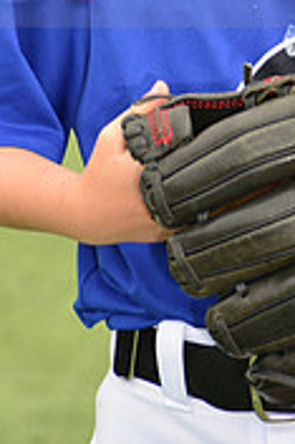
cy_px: -53
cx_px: 329
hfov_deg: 2.1
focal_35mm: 660
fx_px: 8128
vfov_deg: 3.1
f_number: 8
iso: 250
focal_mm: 200
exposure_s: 1/200
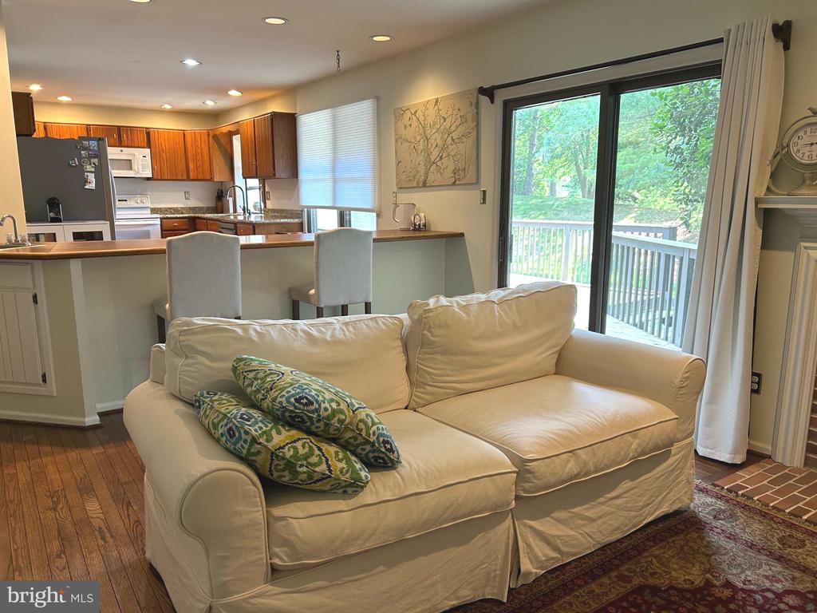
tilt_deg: -10.9
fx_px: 614
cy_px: 306
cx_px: 408
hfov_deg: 67.3
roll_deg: +0.9
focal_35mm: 26
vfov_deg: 53.1
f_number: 1.5
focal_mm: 5.7
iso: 100
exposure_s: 1/60
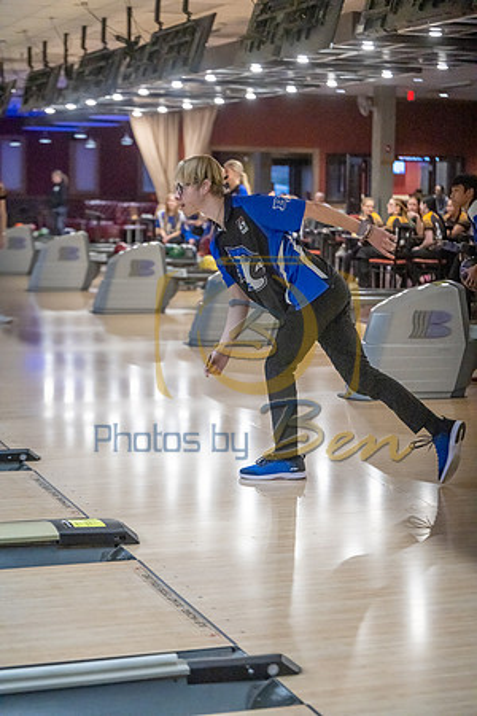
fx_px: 1471
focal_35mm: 74
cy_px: 358
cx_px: 238
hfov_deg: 18.4
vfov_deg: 27.3
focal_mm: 74
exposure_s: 1/1000
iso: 4000
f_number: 2.8
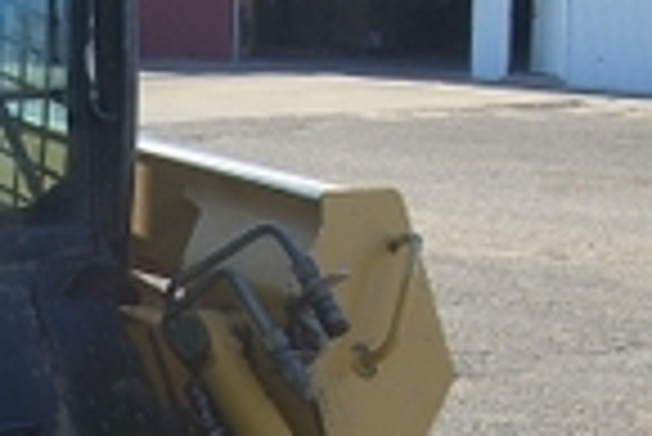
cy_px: 535
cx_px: -13
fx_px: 2683
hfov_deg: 13.6
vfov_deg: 9.2
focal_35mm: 148
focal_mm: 6.2
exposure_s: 1/200
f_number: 4.3
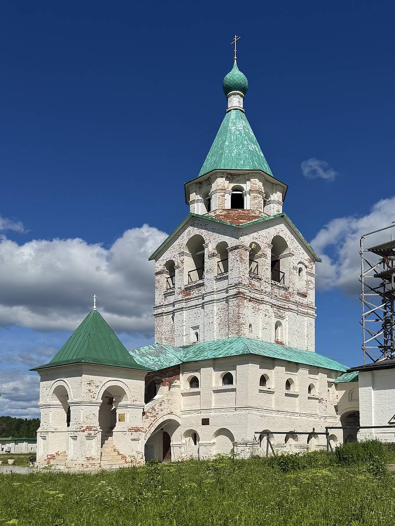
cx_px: 198
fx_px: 365
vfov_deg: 71.6
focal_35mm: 24
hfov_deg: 56.8
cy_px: 263
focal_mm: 6.76
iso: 80
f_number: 1.78
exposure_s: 1/10417
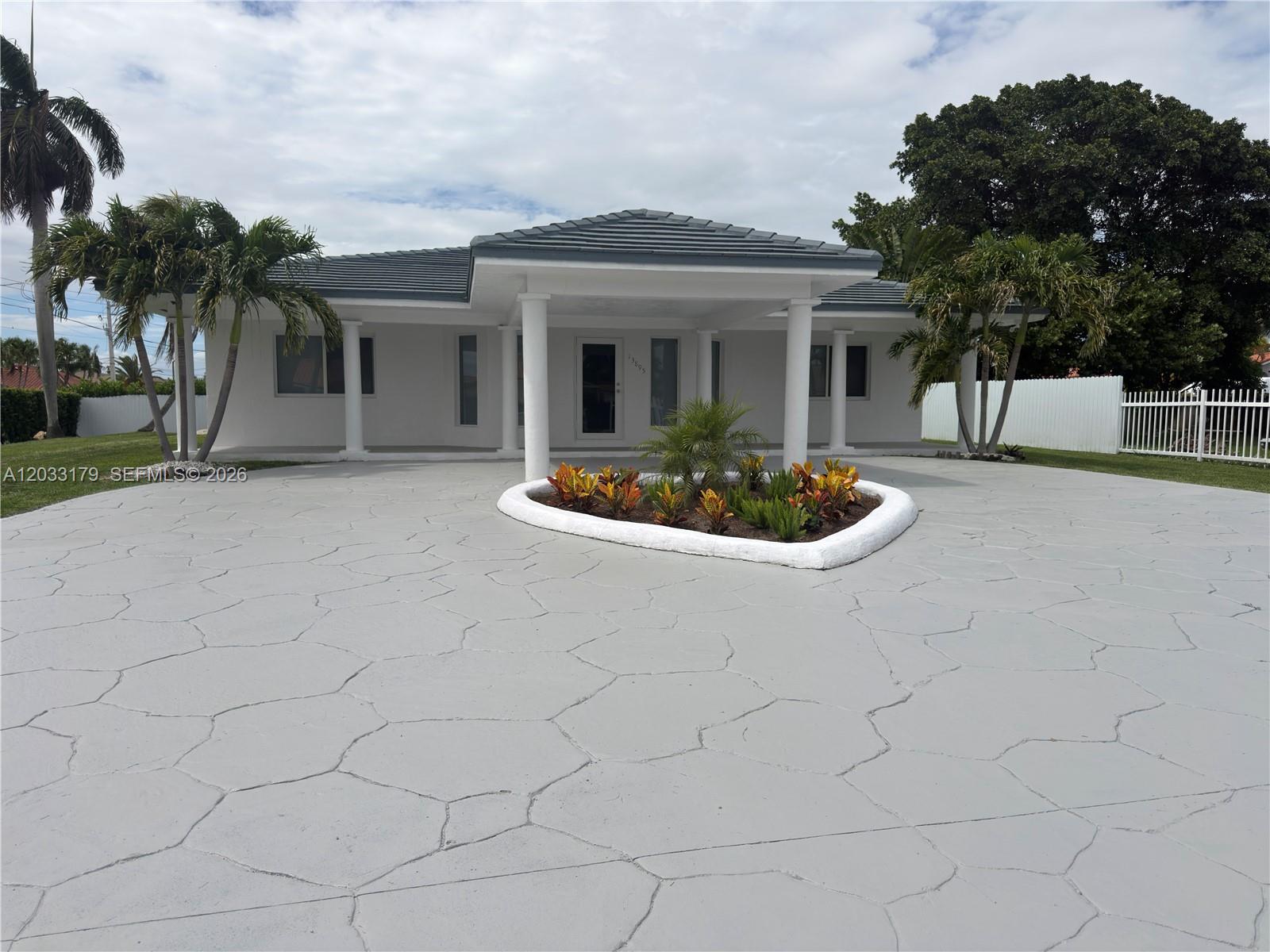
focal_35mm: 24
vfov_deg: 56.8
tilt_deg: -4.2
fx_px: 881
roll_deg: +0.0
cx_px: 635
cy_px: 476
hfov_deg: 71.6
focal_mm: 6.76
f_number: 1.78
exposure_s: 1/11364
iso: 64
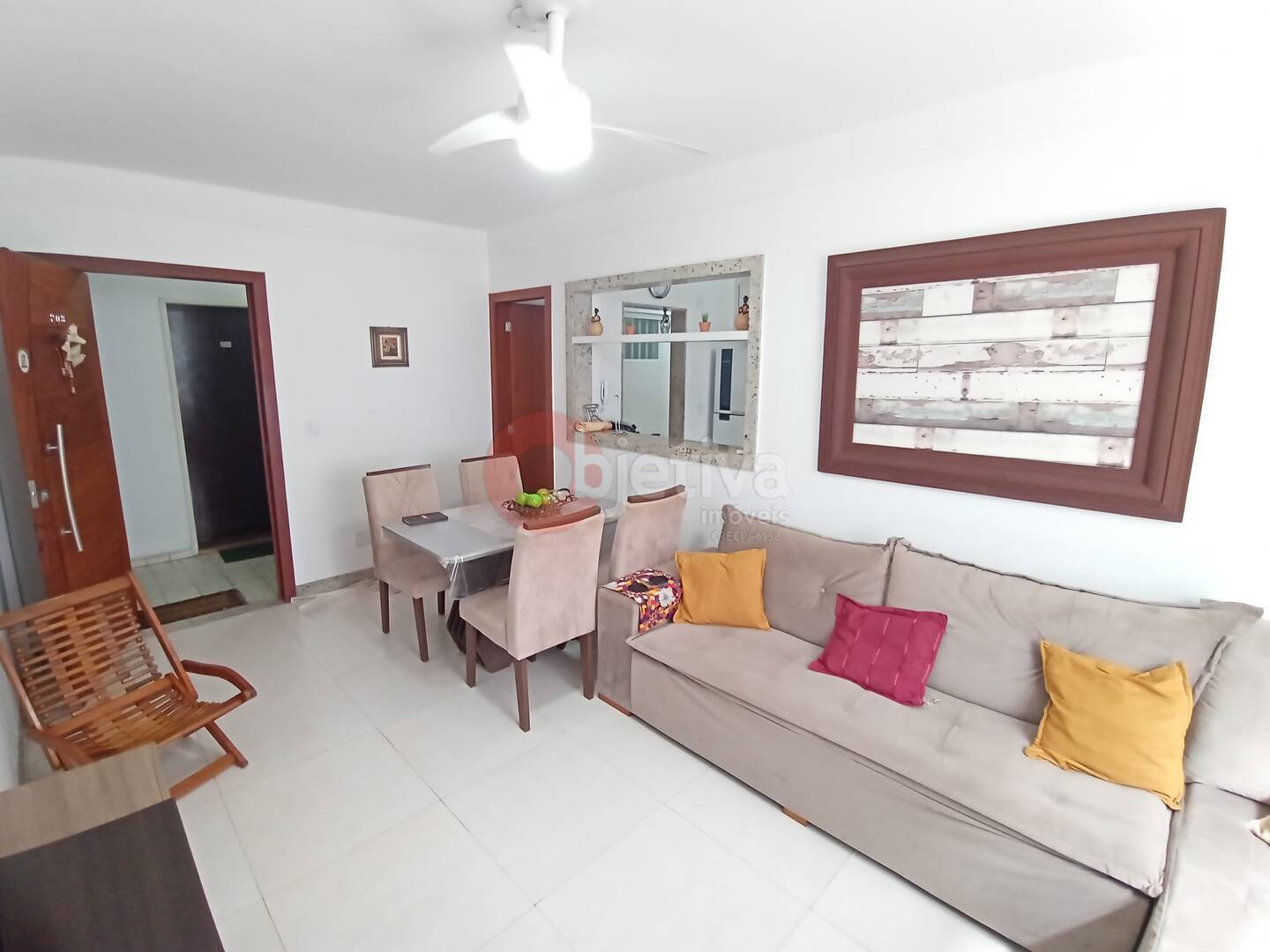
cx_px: 635
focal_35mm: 28
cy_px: 476
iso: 200
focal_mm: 1.66
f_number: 2.2
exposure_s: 1/30
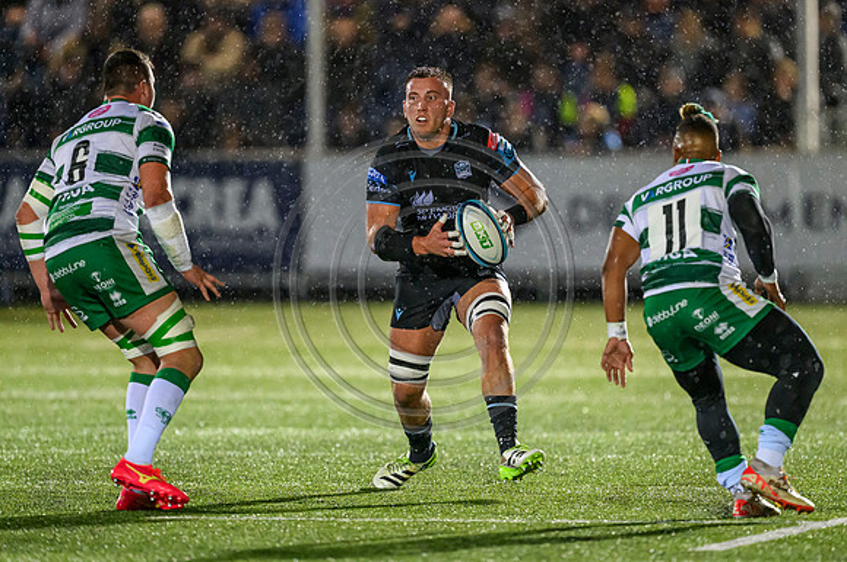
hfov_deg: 4.2
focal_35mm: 487
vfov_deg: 2.8
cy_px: 287
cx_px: 442
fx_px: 11444
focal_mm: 400
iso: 6400
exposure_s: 1/1000
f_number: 3.2
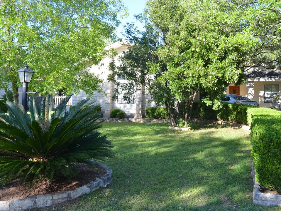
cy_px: 106
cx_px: 151
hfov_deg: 51.3
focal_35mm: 36
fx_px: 292
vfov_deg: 39.6
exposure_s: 1/160
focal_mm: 22
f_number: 6.3
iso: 200
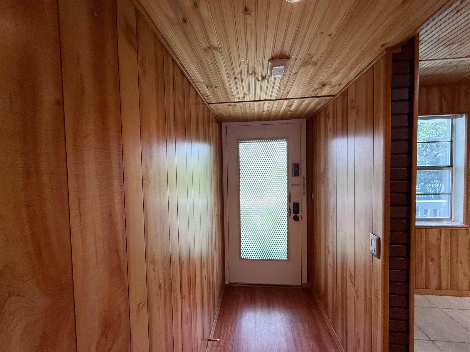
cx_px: 235
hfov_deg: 102.1
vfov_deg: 85.7
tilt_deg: -1.2
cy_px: 176
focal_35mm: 14
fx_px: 190
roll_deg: +0.8
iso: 125
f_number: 2.2
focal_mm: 2.22
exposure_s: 1/120
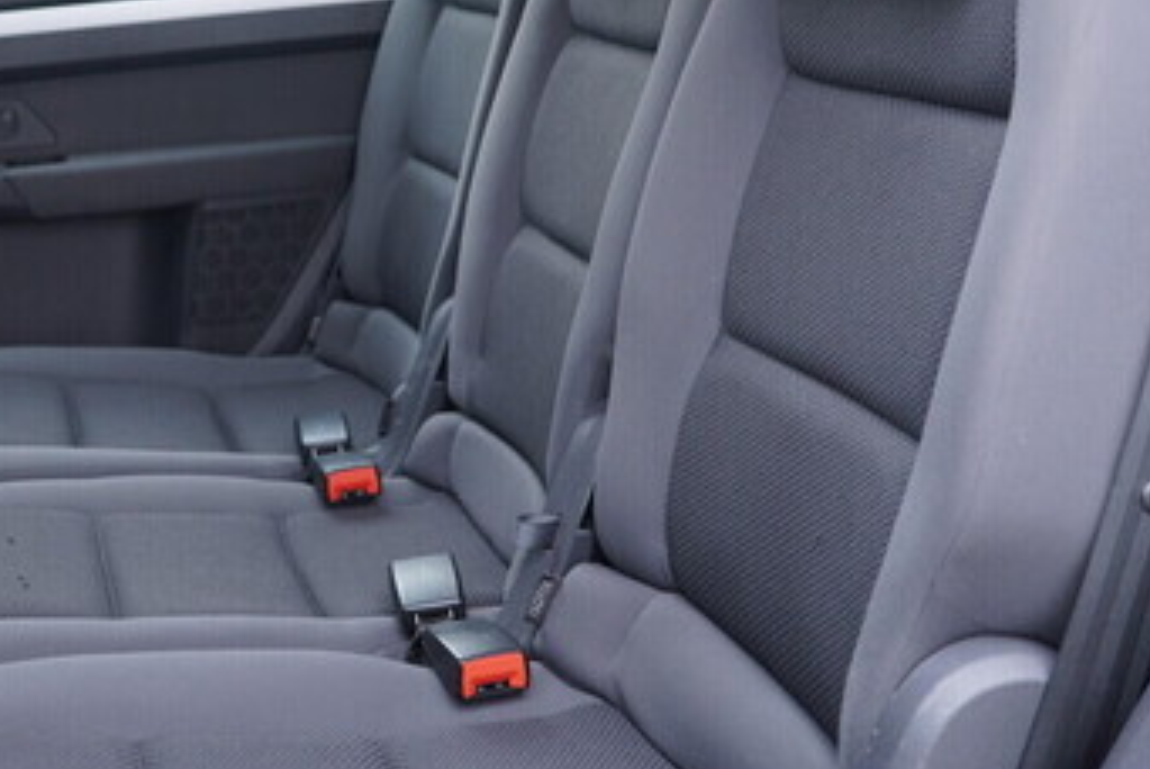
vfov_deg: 23.2
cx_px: 364
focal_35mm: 58
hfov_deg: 34.1
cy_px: 180
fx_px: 1854
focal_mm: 24
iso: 250
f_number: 2.8
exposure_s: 1/40
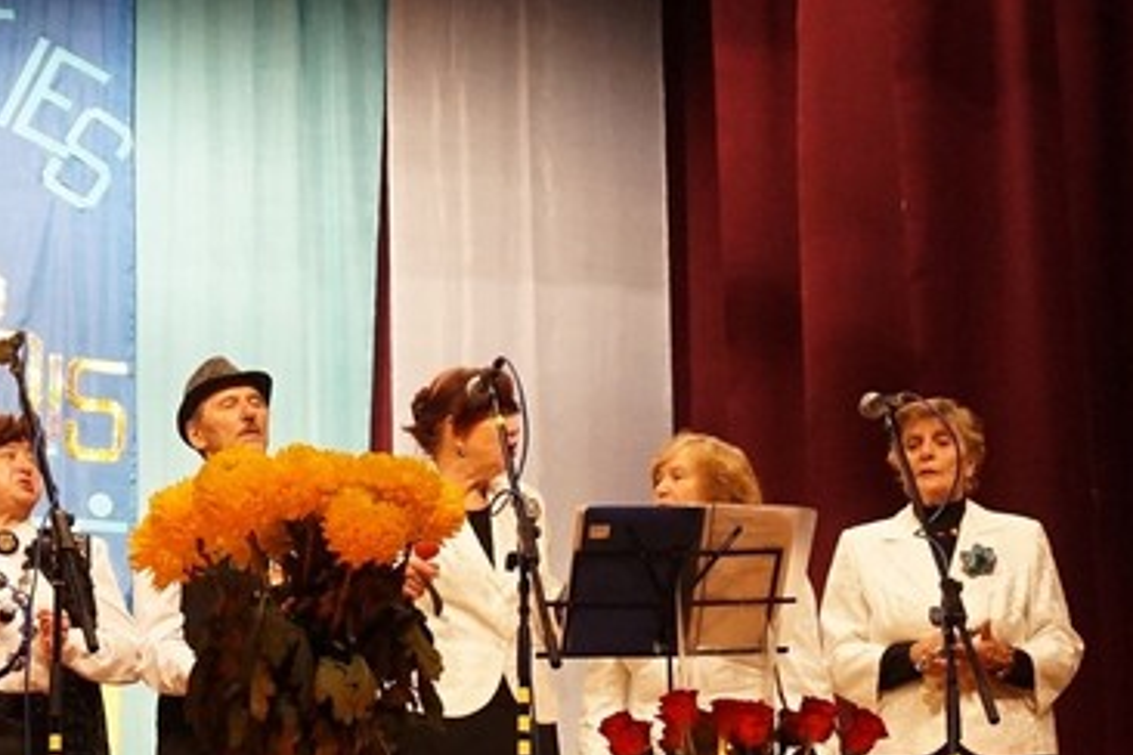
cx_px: 359
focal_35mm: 60
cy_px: 551
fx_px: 1880
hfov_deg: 33.2
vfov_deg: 22.5
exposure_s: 1/160
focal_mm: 27
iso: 2500
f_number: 4.5
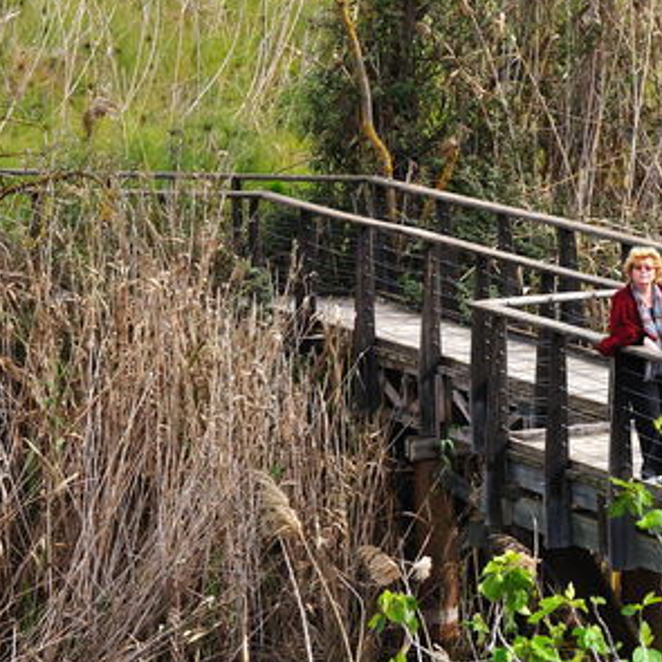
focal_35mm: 319
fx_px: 6902
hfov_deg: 5.5
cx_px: 635
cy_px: 586
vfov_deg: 5.5
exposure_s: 1/200
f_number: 10
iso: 200
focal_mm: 82
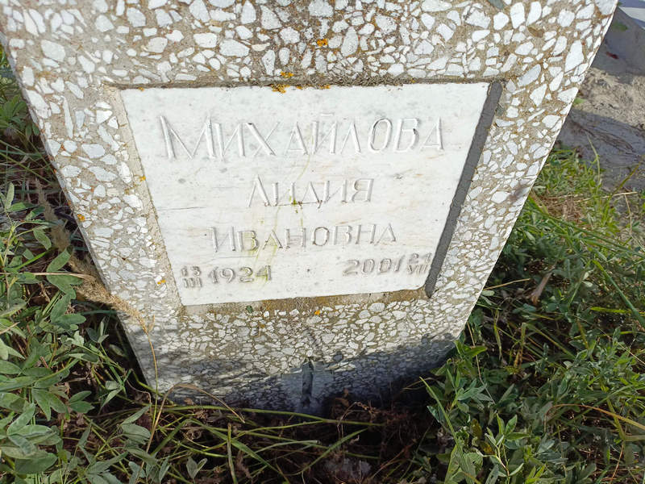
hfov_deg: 69.4
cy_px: 242
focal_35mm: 25
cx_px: 322
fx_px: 466
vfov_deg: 54.9
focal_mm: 4.76
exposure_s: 1/1230
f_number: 1.69
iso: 113
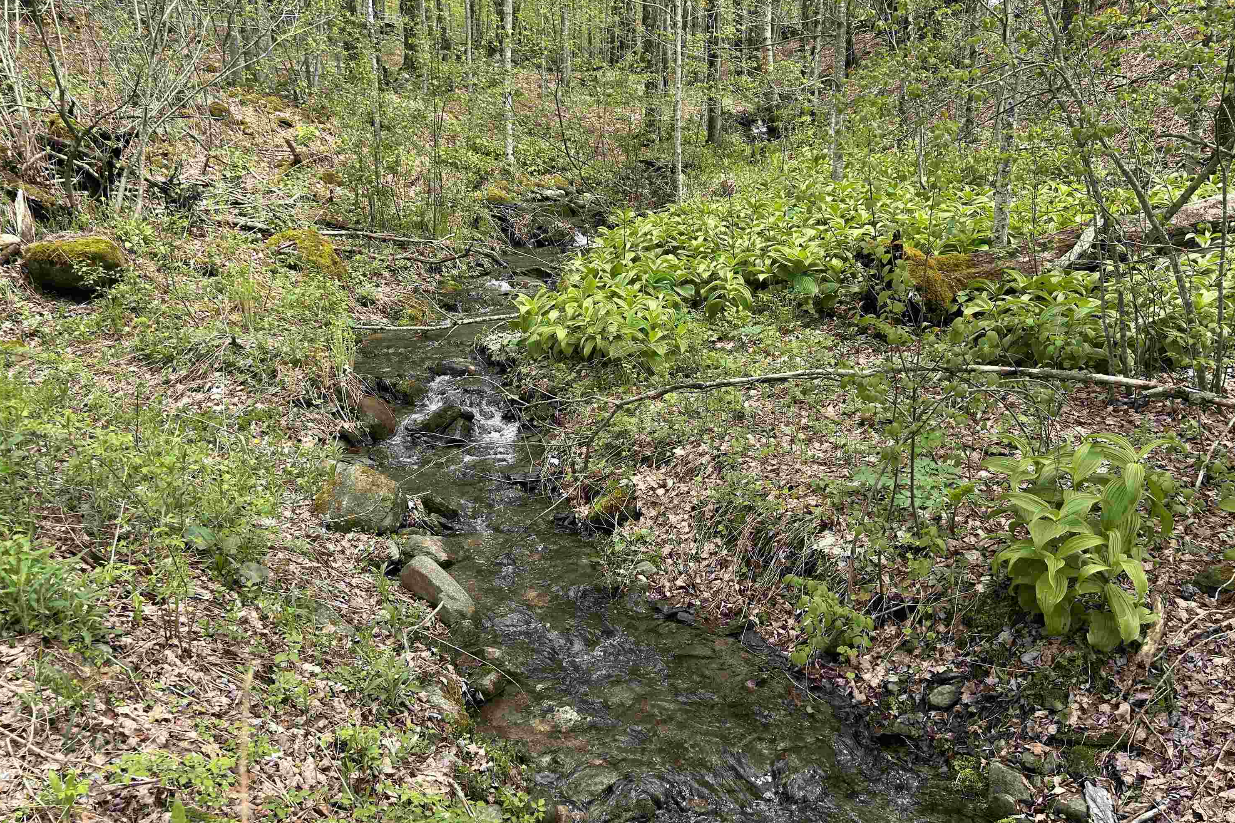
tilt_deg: -15.3
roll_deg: -0.1
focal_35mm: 28
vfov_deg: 46.4
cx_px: 615
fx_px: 960
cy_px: 413
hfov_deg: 65.5
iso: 50
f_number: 1.5
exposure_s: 1/1252
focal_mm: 5.7
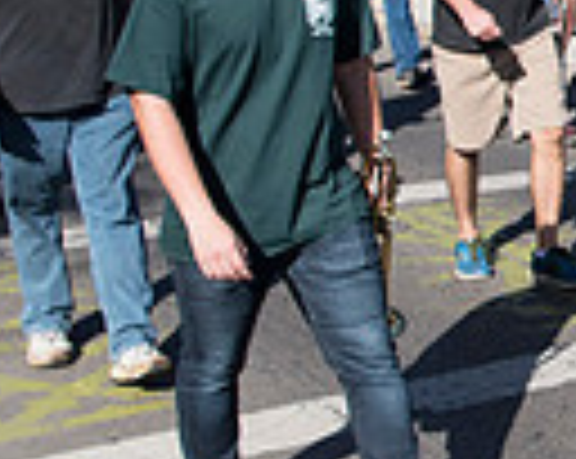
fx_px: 1736
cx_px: 1017
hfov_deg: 16.1
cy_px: 61
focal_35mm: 102
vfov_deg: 14.9
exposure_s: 1/1600
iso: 250
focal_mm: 24
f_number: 4.5
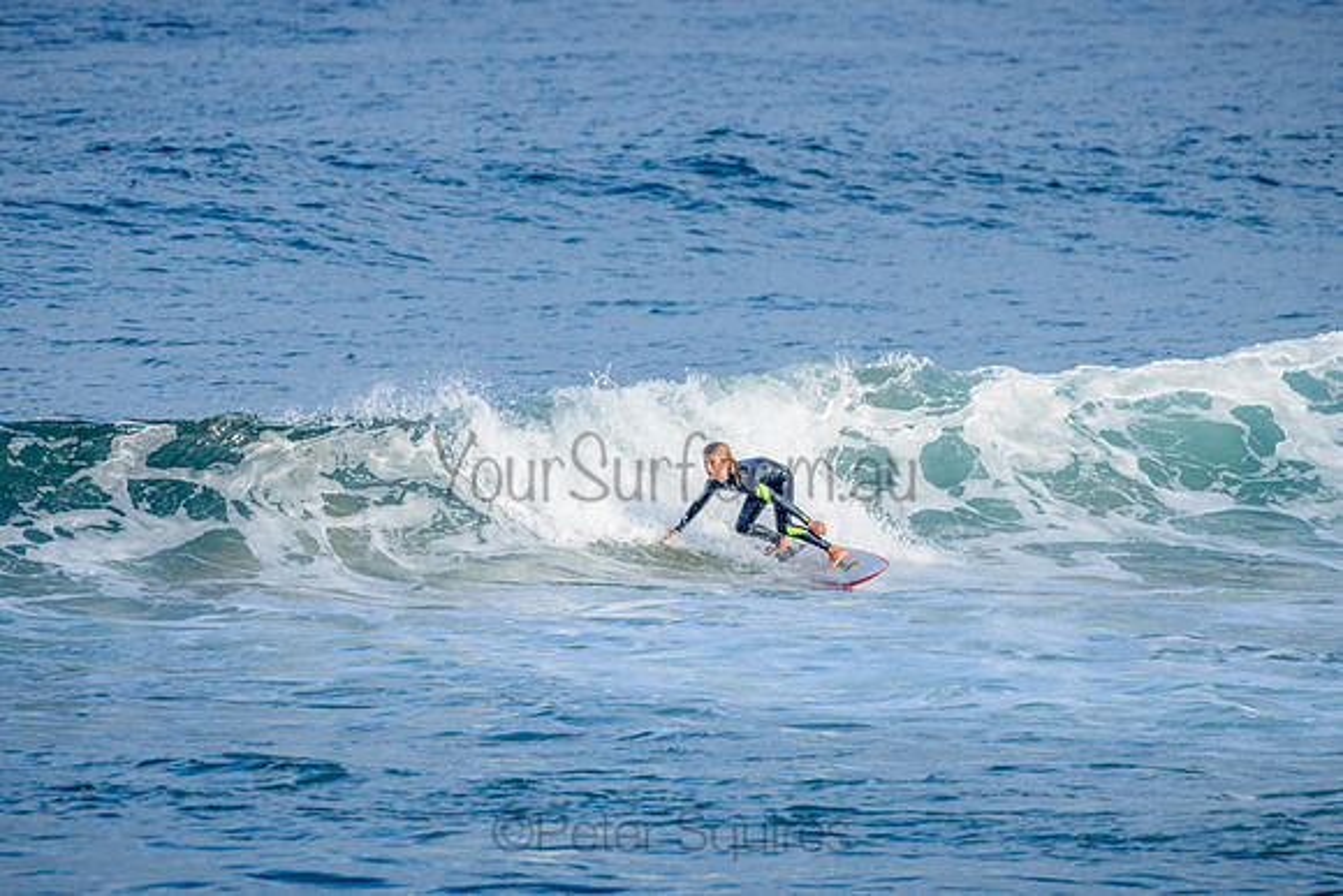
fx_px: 22837
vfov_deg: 2.2
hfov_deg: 3.4
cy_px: 448
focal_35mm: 612
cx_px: 672
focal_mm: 500
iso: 360
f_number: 5.6
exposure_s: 1/1250
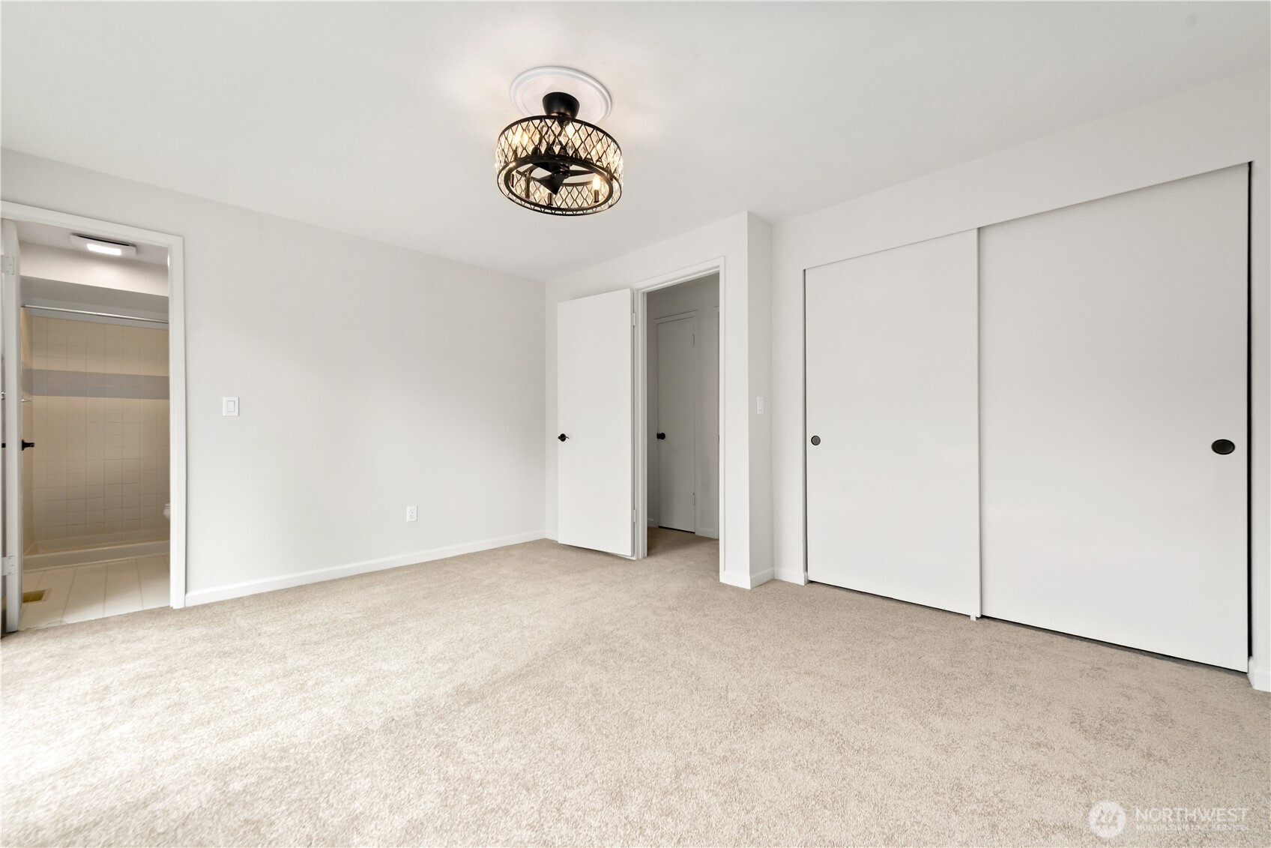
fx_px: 494
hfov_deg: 104.2
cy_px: 424
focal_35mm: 14
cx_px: 636
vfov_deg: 81.2
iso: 640
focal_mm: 14
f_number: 7.1
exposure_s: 1/40
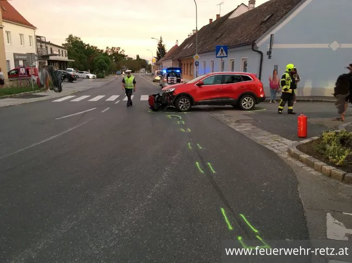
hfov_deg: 61.7
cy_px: 132
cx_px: 176
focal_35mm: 29
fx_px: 295
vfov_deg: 48.2
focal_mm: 4.15
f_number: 2.2
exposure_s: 1/33
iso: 125
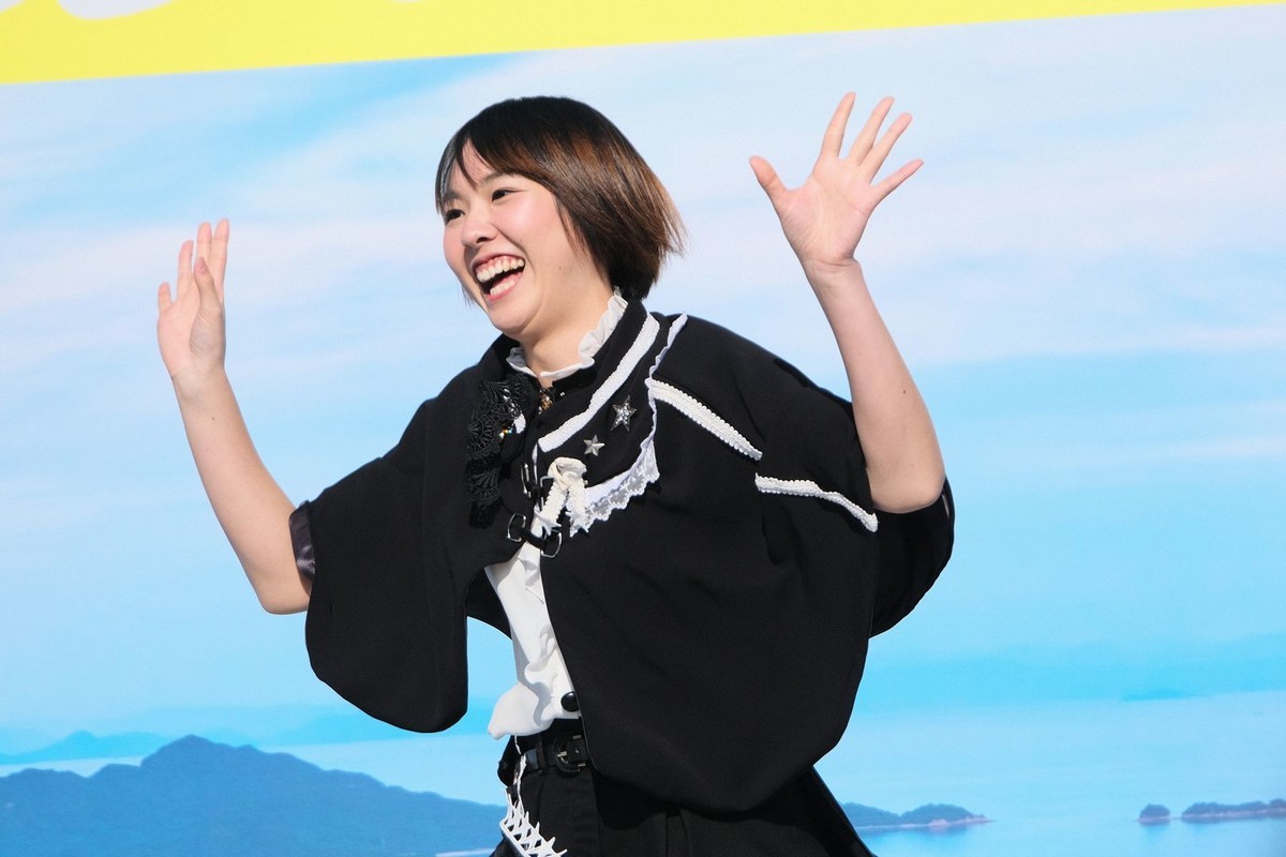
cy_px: 428
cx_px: 643
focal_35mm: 203
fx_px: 7251
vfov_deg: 6.8
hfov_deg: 10.1
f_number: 5.6
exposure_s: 1/2200
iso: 640
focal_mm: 135
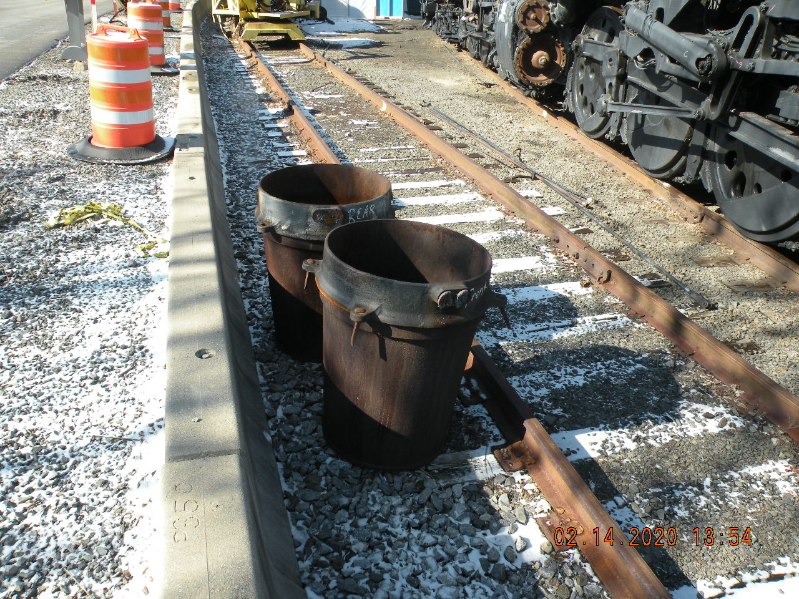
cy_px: 300
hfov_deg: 65.3
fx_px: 623
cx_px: 400
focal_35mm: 27
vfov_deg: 51.4
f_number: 5
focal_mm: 4.7
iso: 64
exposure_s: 1/143
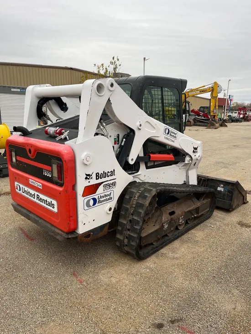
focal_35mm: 26
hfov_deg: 53.1
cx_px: 126
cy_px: 167
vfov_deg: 67.3
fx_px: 251
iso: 32
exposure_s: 1/122
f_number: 1.6
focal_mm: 5.1
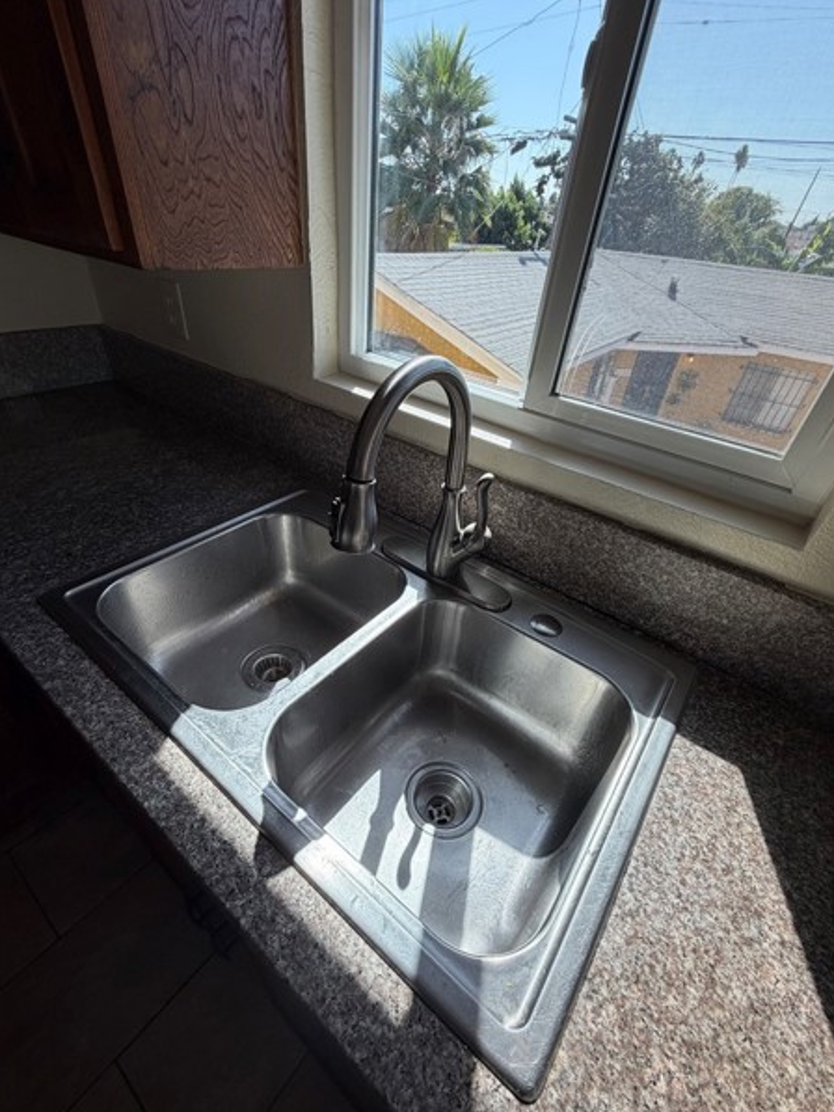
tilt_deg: -39.0
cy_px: 579
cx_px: 413
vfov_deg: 98.1
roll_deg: -5.2
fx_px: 482
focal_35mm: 15
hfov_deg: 81.8
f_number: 2.2
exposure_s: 1/482
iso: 64
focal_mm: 2.22
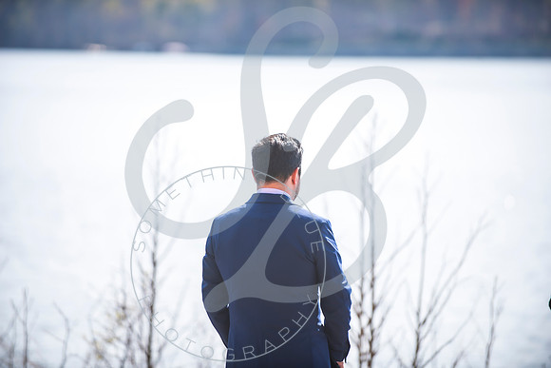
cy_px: 184
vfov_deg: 6.9
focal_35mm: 200
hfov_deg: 10.3
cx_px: 276
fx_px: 3062
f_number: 2.8
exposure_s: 1/640
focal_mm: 200
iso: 100
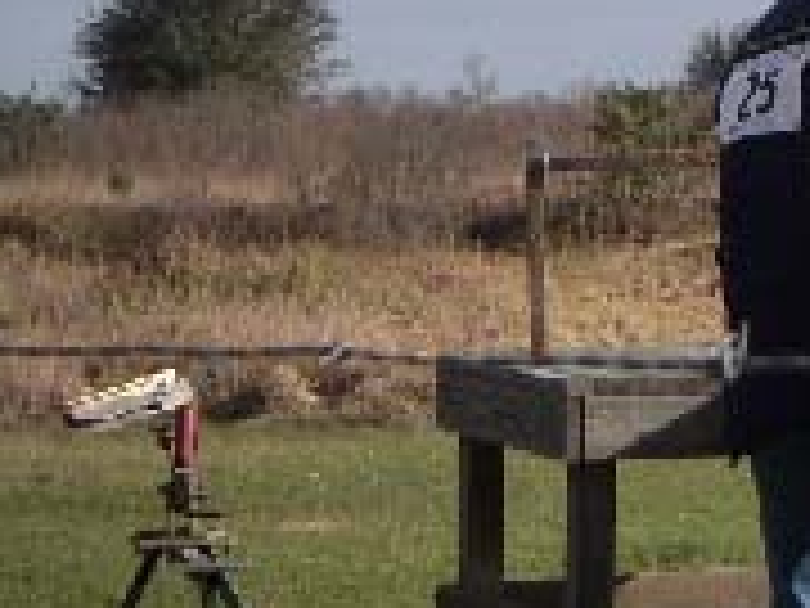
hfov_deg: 9.5
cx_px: 1120
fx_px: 4750
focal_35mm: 203
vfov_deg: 7.3
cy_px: -110
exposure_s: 1/750
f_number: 3.2
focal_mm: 11.3
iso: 50
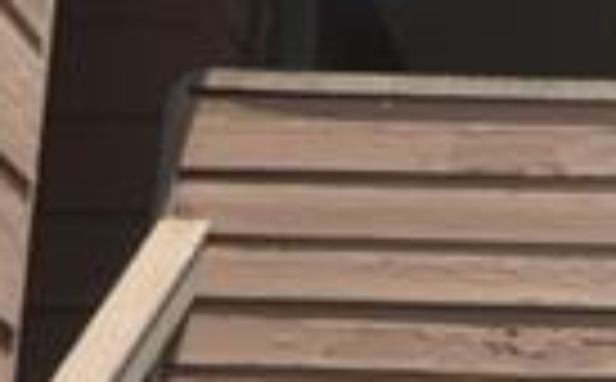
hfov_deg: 7.4
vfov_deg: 4.7
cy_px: 22
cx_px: 1165
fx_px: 4607
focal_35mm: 275
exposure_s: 1/200
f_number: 6.3
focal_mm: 24
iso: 100
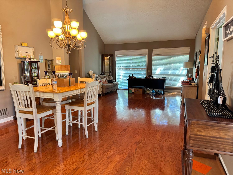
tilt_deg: -7.4
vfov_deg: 56.8
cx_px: 116
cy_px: 88
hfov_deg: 71.6
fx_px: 162
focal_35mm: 24
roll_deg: -0.2
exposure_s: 1/60
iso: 320
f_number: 1.78
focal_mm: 6.76
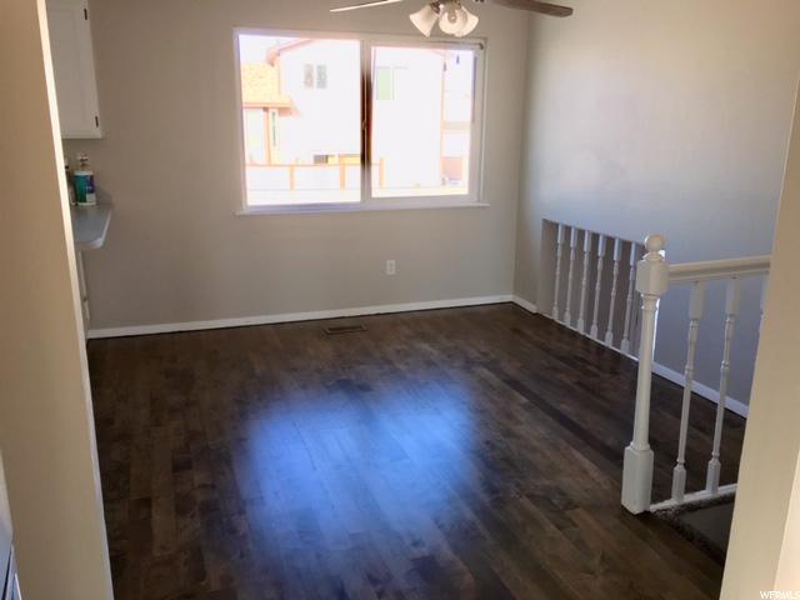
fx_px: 670
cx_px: 400
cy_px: 300
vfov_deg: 48.2
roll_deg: -0.2
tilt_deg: -14.9
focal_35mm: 29
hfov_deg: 61.7
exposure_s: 1/120
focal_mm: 4.15
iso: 32
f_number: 2.2
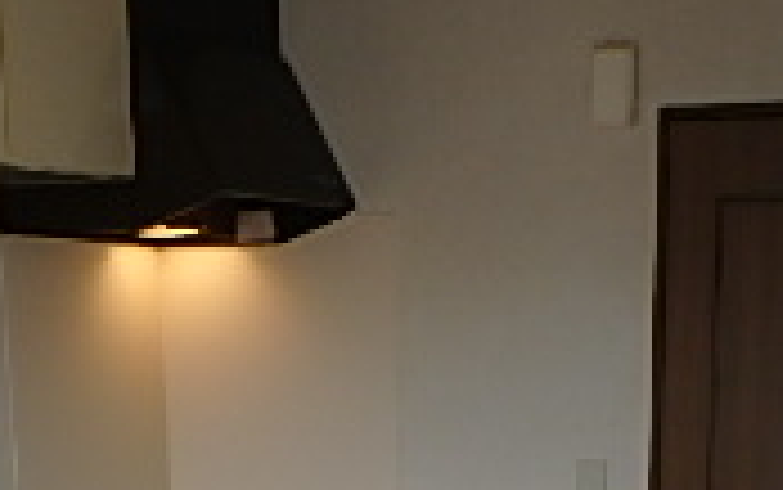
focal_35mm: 82
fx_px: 1751
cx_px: 464
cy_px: 890
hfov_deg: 25.2
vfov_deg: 14.1
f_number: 3.5
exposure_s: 1/60
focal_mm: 3.7
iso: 125
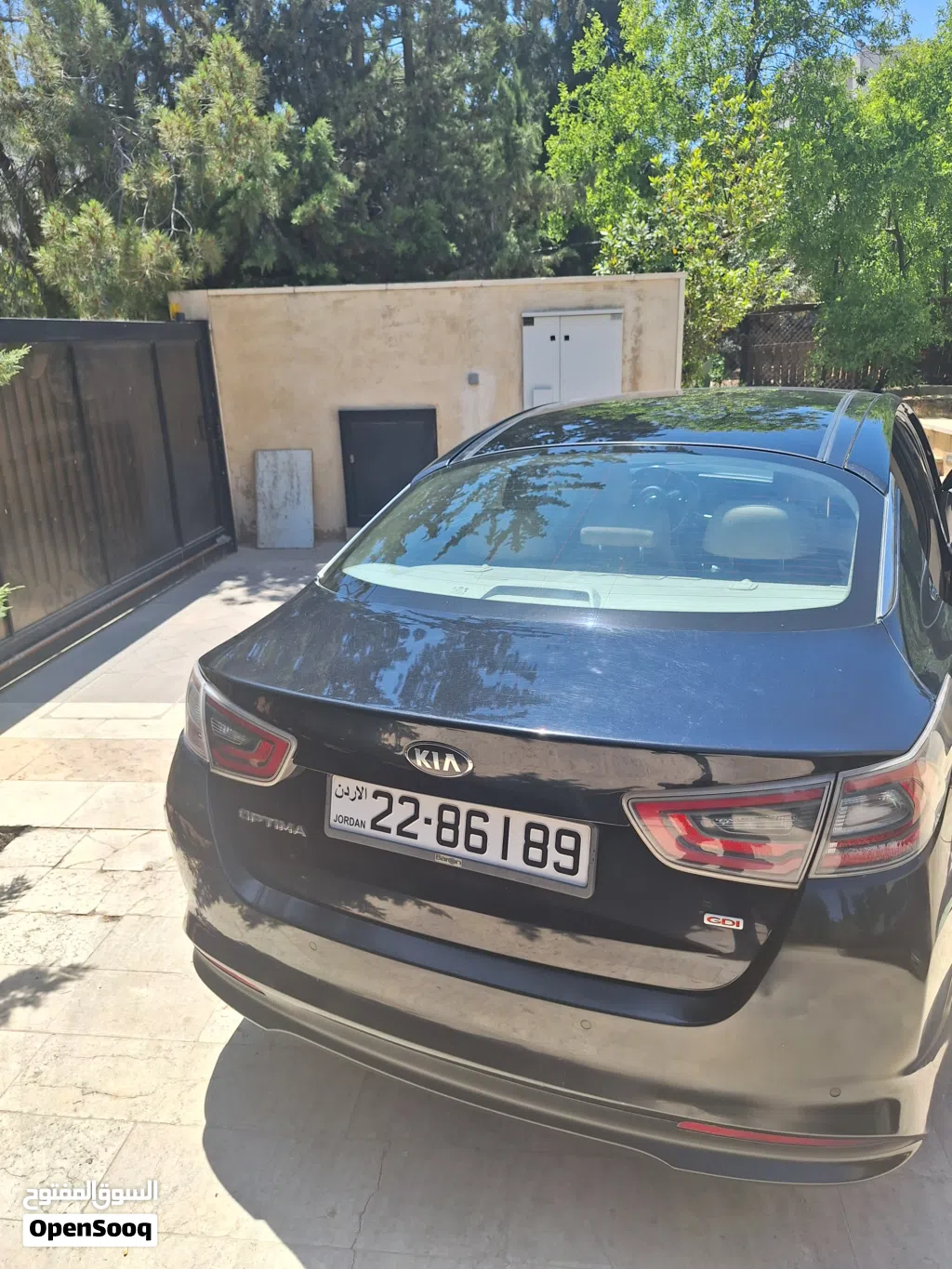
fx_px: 843
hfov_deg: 58.9
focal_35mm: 23
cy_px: 634
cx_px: 476
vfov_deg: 73.9
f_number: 1.8
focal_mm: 5.54
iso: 40
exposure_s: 1/1374
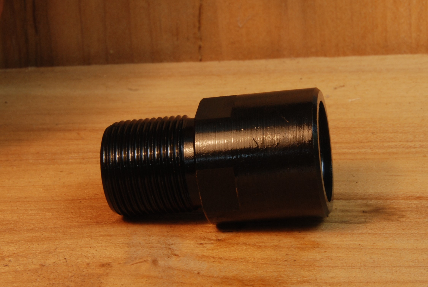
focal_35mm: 60
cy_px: 144
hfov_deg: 33.4
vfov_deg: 22.7
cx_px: 214
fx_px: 714
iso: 200
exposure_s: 1/10
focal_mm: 40
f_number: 20
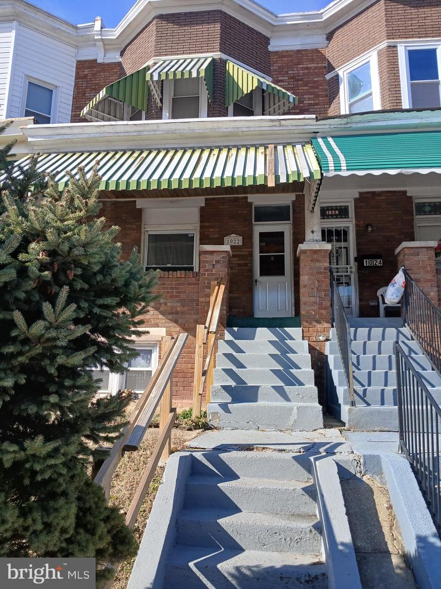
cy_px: 294
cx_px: 220
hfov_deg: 53.1
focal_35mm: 26
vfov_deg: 67.3
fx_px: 442
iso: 20
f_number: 1.8
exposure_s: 1/302
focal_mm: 3.98
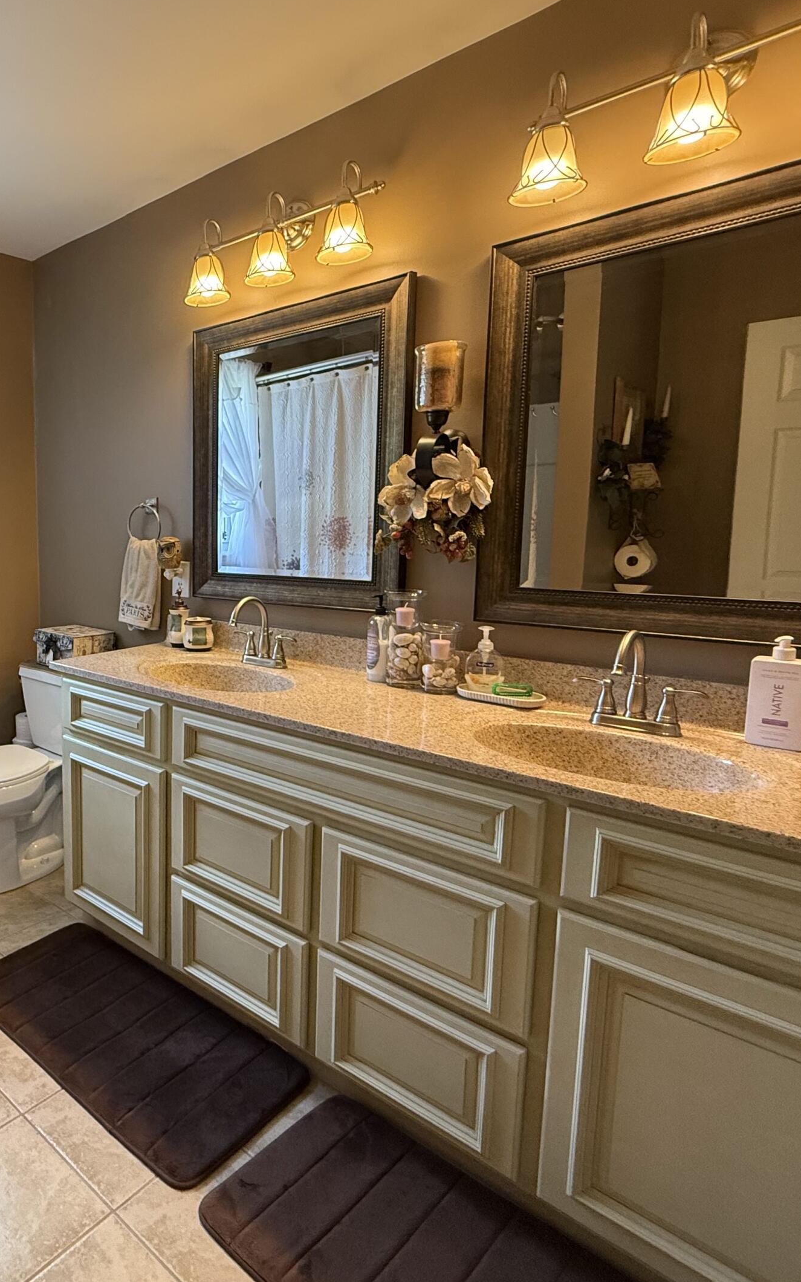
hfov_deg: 50.8
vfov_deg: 82.2
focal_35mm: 21
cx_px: 81
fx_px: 733
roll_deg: +1.5
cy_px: 614
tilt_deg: -6.8
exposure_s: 1/120
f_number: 2.2
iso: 400
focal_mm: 2.22
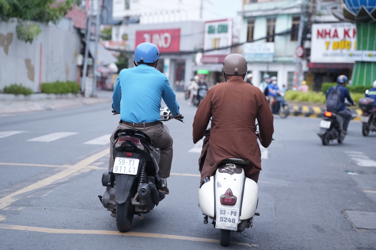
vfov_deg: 15.4
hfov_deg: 22.9
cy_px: 125
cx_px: 188
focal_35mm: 89
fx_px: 929
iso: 250
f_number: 2.8
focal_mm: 89
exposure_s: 1/1000
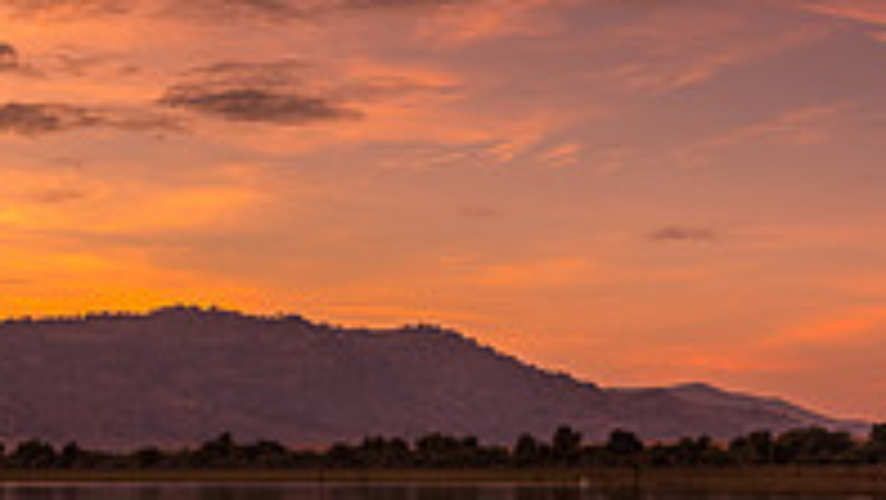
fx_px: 2115
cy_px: 474
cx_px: 270
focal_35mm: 90
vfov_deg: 13.3
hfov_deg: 23.5
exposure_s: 1
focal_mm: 28.5
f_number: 20
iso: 160
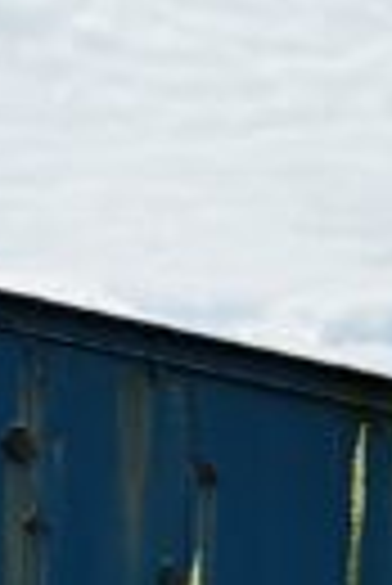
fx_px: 3470
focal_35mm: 213
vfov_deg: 9.0
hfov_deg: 6.1
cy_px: 1256
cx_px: 1081
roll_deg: -1.6
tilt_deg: -4.1
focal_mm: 5.96
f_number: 1.6
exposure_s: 1/3413
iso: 50
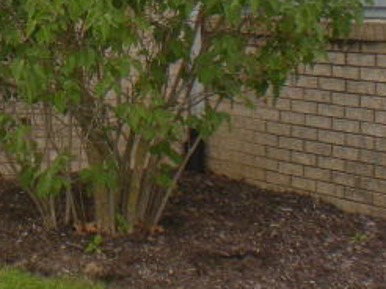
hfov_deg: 18.2
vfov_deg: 14.0
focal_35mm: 103
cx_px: -64
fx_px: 1147
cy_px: -44
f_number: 4.6
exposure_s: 1/236
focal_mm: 6.3
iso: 89
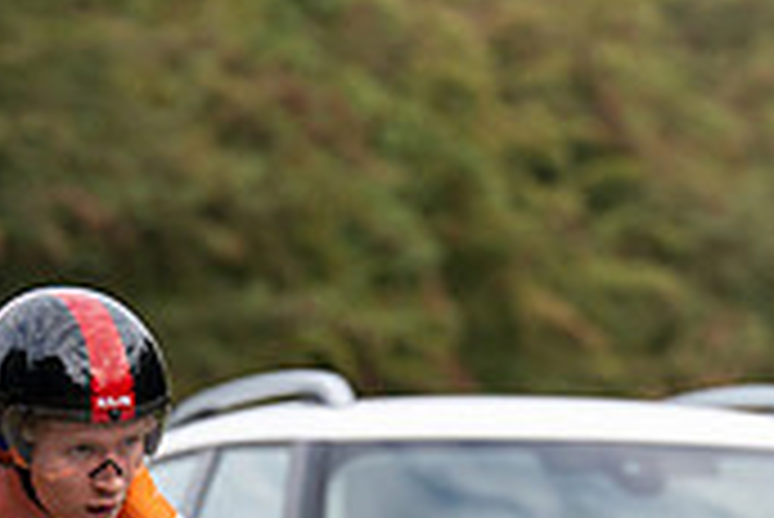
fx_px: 17623
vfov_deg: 1.7
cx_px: 215
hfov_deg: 2.5
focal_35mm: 819
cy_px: 670
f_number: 4
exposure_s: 1/1000
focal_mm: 180
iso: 250
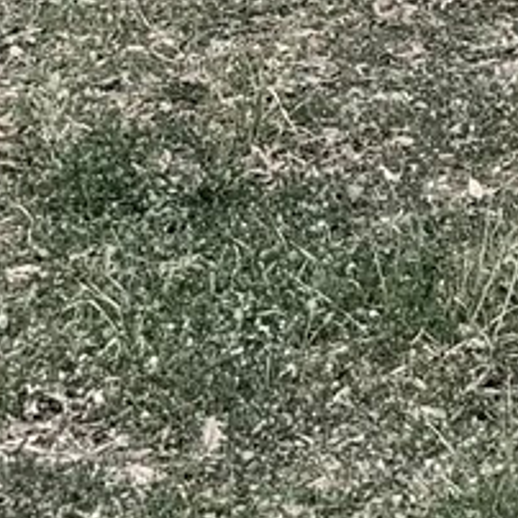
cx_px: 1828
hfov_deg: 6.9
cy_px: -872
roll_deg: +0.0
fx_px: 3640
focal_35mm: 215
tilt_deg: -1.0
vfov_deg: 7.4
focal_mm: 6.76
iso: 80
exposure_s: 1/1292
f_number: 1.78
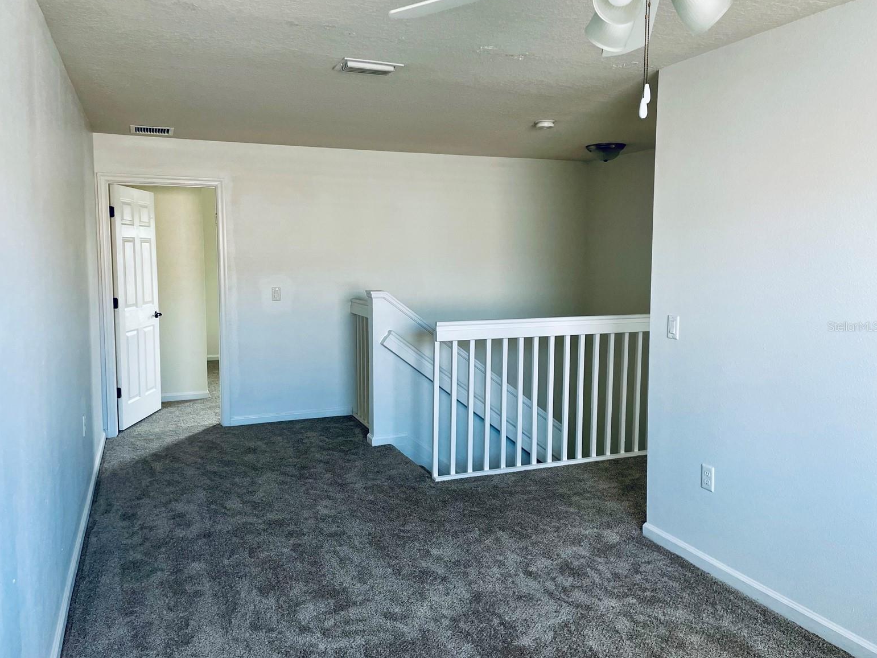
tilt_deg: -5.3
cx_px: 426
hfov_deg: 65.3
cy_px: 326
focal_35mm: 27
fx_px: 684
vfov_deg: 51.4
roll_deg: +0.6
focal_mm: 4.2
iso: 100
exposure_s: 1/121
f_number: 1.6
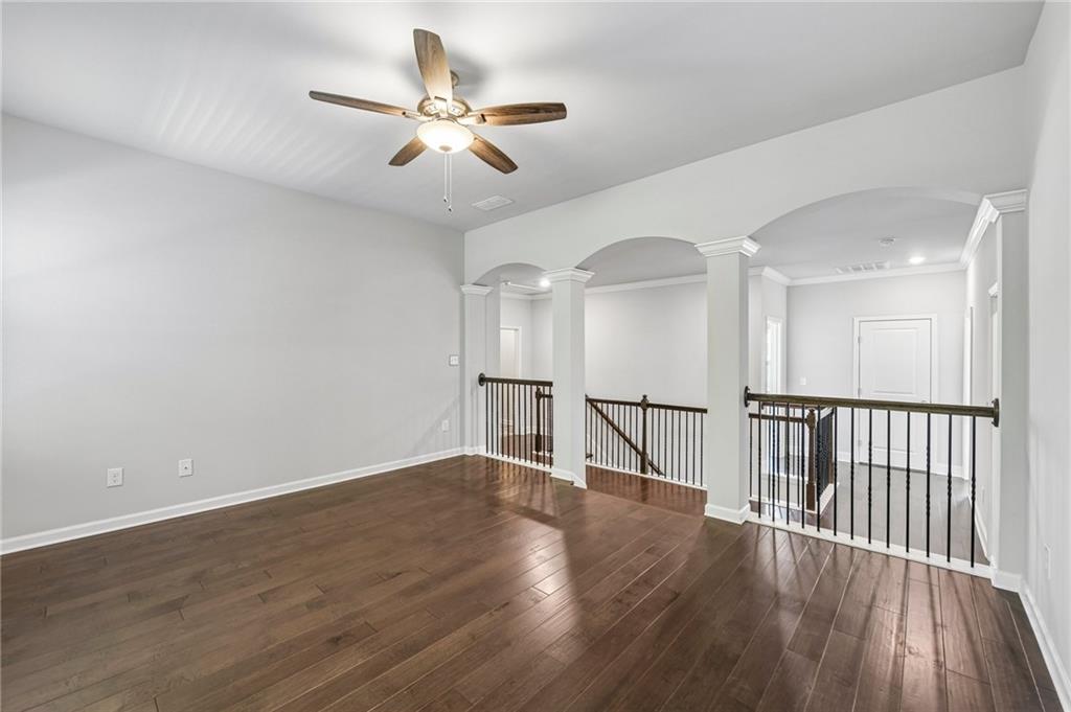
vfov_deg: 81.1
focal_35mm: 14
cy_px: 356
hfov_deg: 104.3
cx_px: 536
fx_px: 416
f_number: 8
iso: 400
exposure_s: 1/4
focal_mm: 14
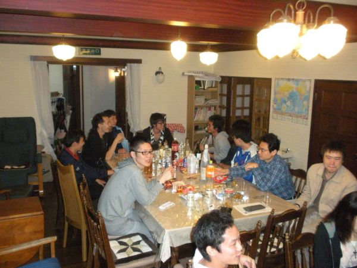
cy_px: 134
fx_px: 371
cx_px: 178
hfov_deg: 51.4
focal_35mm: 36
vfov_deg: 39.7
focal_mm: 6.3
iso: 782
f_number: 3.5
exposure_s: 1/60
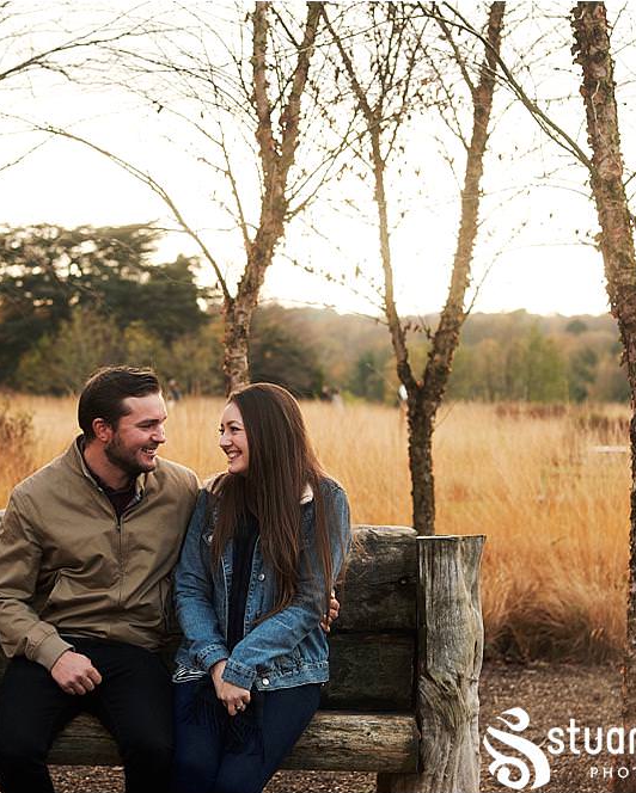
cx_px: 191
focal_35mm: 106
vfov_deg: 18.1
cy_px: 398
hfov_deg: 14.5
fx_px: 2492
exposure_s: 1/640
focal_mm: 50
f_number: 3.2
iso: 400
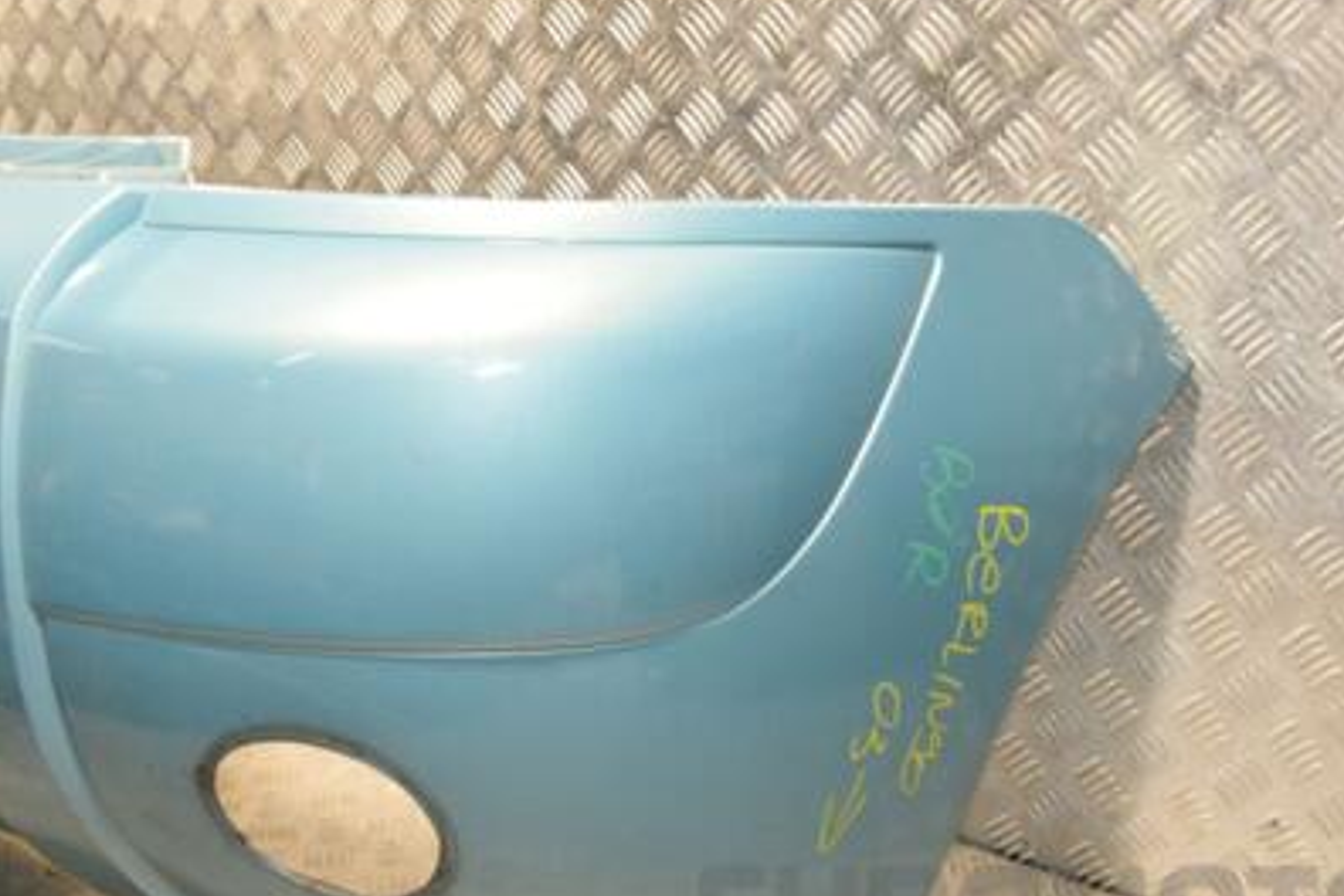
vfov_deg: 28.2
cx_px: 635
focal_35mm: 48
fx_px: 1783
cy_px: 465
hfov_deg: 41.3
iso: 800
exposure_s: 1/200
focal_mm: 21
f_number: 6.3
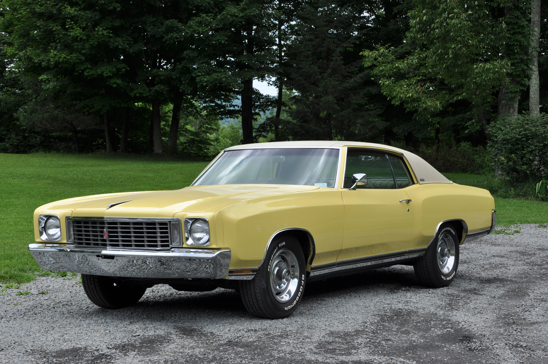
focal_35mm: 72
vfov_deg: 18.9
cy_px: 182
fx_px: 1095
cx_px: 274
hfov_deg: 28.1
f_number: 11
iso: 200
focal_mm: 48
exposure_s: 1/125
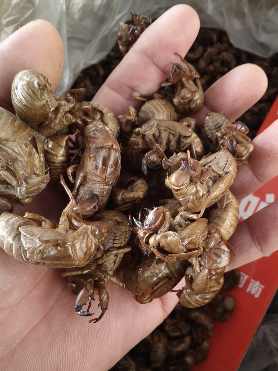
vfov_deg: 69.4
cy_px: 186
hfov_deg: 54.9
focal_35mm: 25
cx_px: 139
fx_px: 268
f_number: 2
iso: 1201
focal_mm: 2.32
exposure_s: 1/33.3
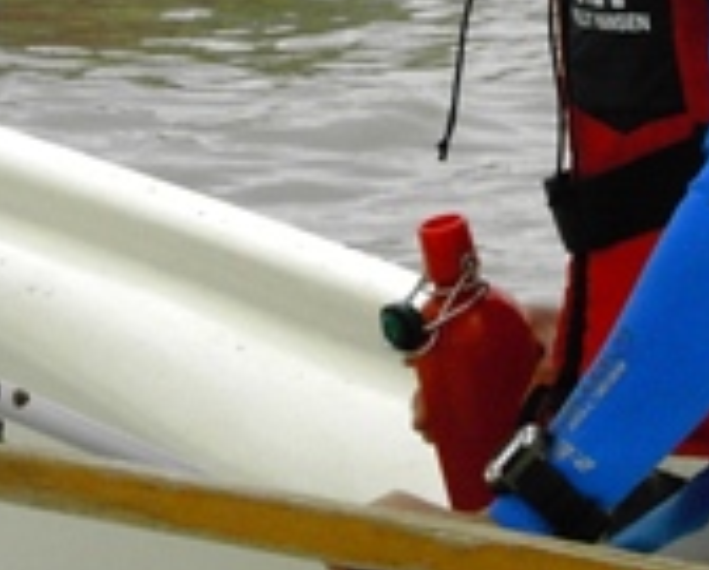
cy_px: -291
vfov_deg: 4.3
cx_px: 422
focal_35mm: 360
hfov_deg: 5.4
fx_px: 7567
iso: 100
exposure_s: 1/250
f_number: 8
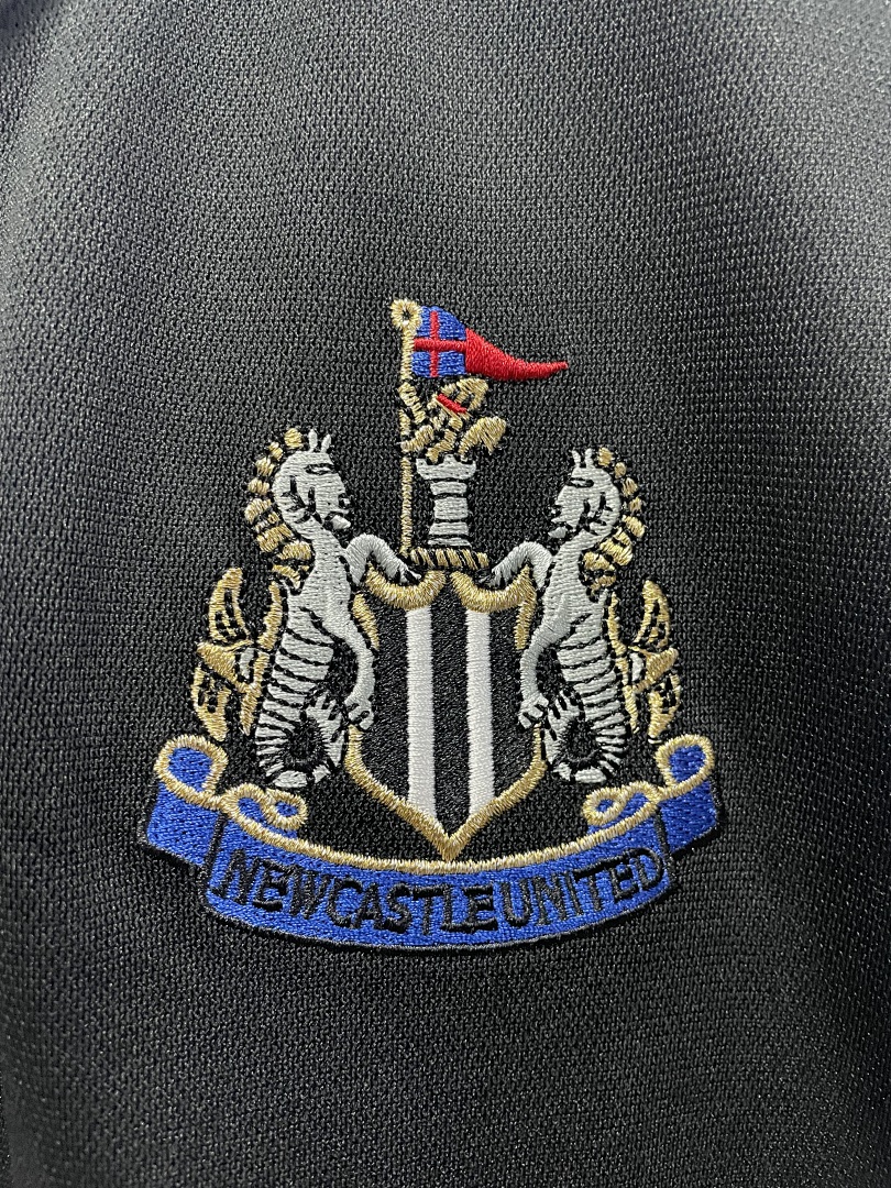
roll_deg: -0.5
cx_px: 446
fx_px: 892
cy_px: 594
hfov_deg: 53.1
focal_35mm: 26
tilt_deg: -3.1
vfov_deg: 67.3
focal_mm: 4.2
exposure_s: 1/40
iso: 640
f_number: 1.6
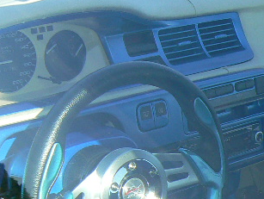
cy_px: 176
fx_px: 779
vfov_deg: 14.4
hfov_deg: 19.2
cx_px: 173
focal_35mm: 102
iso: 80
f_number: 5.6
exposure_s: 1/200
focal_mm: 6
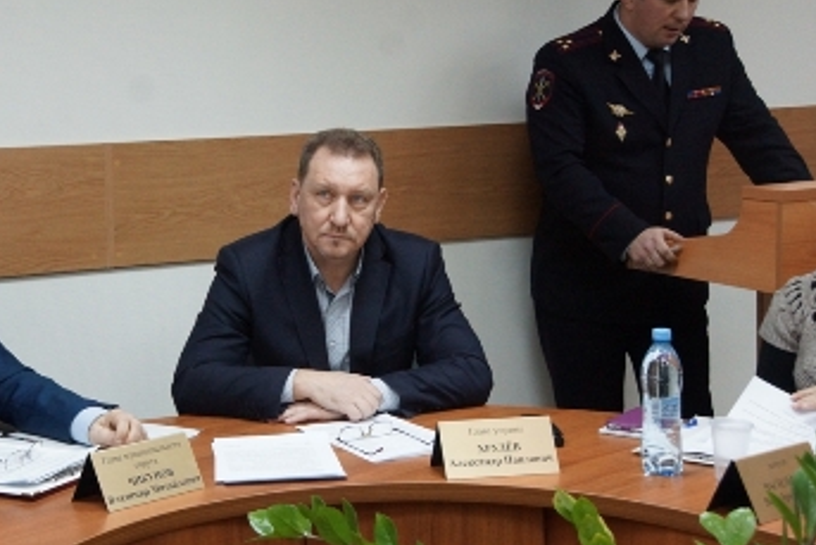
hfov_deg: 29.2
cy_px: 203
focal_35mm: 69
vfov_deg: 19.8
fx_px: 1557
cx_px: 297
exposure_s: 1/100
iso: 2000
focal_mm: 35
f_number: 5.6
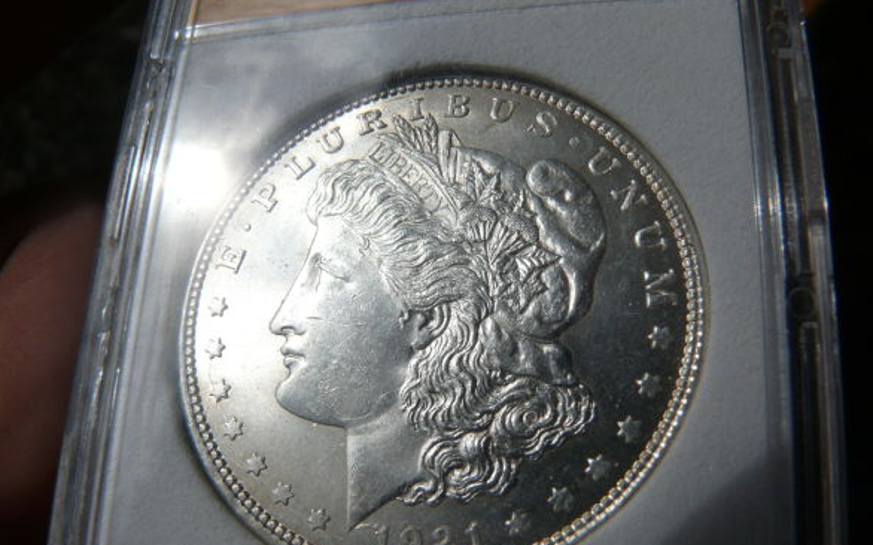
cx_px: 444
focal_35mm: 38
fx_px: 904
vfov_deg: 33.5
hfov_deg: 51.5
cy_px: 307
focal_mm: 7.4
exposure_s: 1/500
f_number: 8
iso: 100
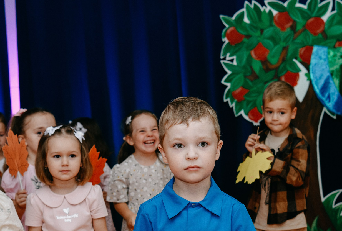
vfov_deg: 15.0
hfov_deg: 22.3
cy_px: 207
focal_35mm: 91
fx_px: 869
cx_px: 189
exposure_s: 1/160
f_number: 4
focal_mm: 40
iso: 250
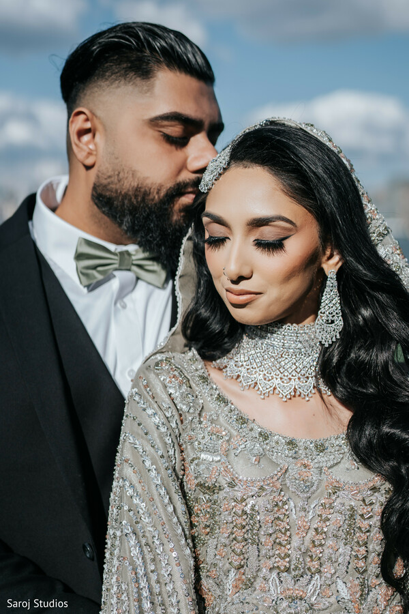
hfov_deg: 26.0
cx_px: 204
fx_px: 886
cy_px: 307
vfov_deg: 38.2
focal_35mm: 52
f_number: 1.6
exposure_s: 1/5000
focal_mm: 35
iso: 64
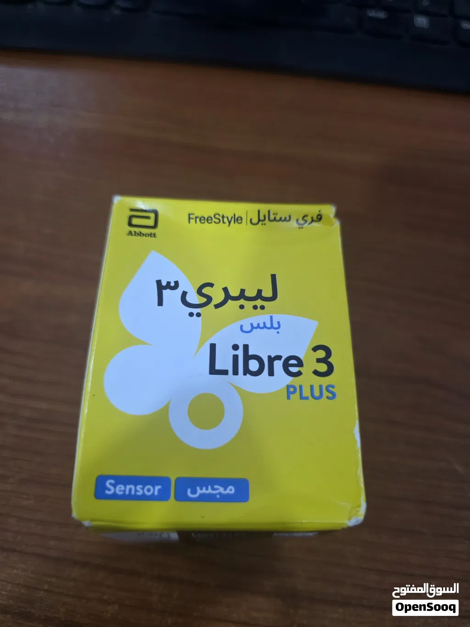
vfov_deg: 73.9
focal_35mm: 23
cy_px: 314
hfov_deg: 58.9
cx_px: 235
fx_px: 416
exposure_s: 1/74.1
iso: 800
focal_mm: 6.3
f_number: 1.7
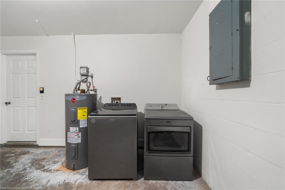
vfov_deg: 85.4
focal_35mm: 13
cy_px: 95
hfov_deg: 108.3
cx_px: 142
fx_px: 103
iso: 400
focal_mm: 13
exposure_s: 1
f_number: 11
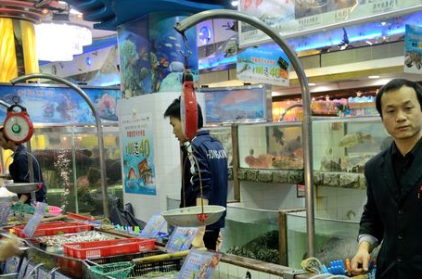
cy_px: 237
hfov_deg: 33.6
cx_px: 338
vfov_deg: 22.8
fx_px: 678
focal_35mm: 58
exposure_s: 1/40
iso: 400
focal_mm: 22
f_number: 3.8
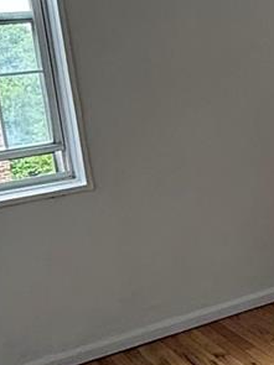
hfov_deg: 17.1
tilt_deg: -7.8
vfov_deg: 26.6
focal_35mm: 73
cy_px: 137
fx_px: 771
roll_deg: +6.2
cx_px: 469
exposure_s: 1/99
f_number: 2.2
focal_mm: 2.22
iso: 125
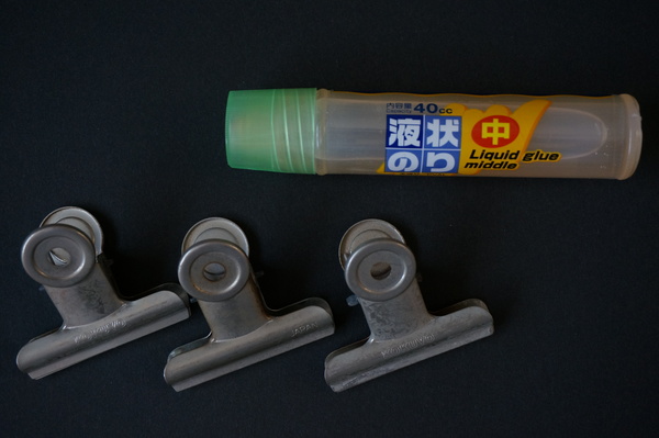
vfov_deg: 25.0
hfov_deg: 36.9
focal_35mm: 54
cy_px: 219
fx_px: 988
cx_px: 330
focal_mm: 36
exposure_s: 1/60
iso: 1000
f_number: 5.6
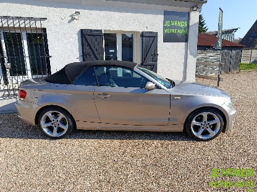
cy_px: 96
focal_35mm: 24
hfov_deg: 71.6
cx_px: 128
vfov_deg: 56.8
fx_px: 178
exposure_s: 1/408
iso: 50
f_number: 1.7
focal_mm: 5.24
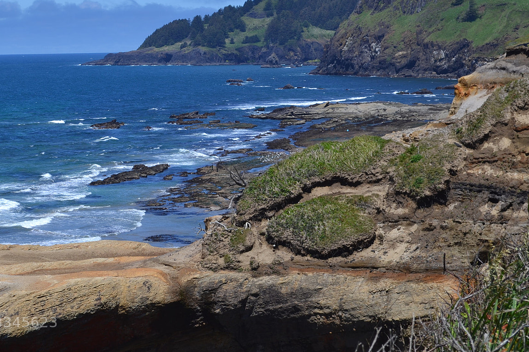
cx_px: 184
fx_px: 1685
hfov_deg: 17.8
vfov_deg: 11.9
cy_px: 114
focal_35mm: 115
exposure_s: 1/250
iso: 100
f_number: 8
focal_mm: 55
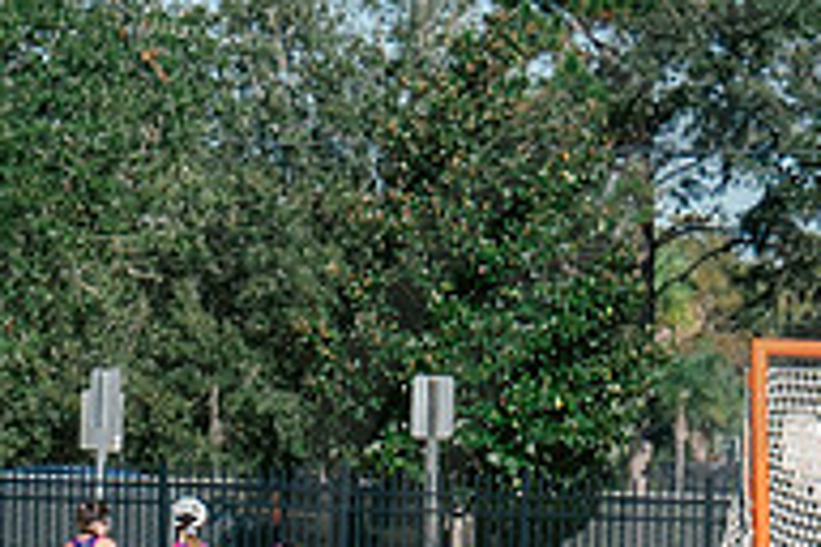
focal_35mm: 526
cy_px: 708
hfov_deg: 3.9
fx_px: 11995
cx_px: 990
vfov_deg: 2.6
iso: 250
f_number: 5.6
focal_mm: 70
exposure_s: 1/1600
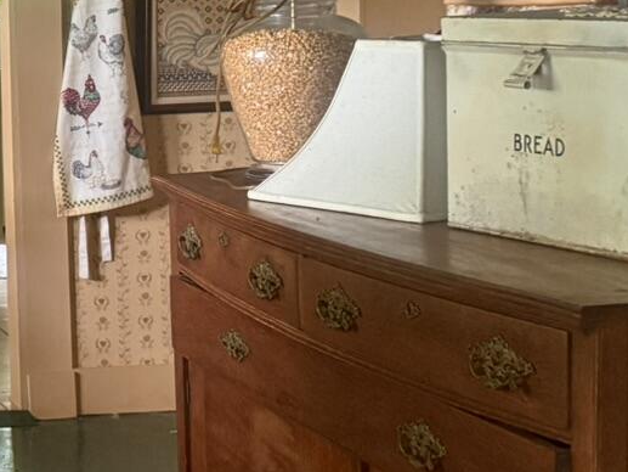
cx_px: -377
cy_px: 153
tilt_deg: -5.1
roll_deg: +2.2
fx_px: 1724
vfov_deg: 15.5
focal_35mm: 95
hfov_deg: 17.9
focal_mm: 6.76
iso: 500
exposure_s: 1/60
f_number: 1.78
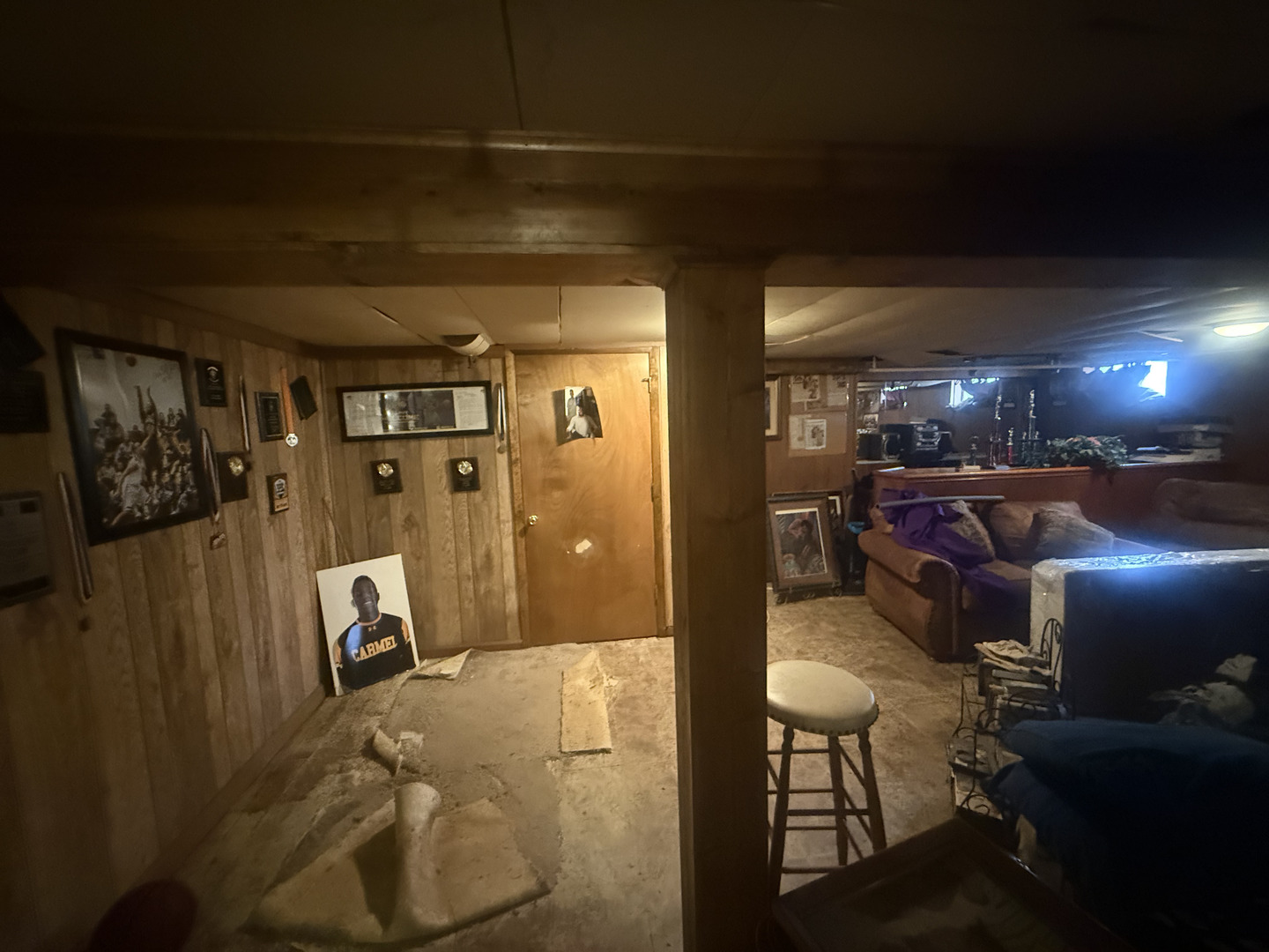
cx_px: 634
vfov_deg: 85.7
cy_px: 476
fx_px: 513
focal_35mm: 14
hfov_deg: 102.1
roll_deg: +1.9
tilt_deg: -5.2
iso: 1250
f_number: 2.2
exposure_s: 1/30
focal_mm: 2.22
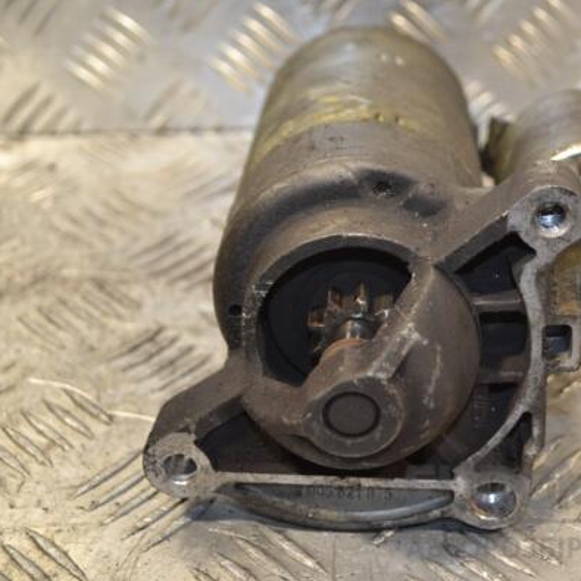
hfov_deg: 27.6
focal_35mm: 62
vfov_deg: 27.7
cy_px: 291
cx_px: 378
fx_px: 1177
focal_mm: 32
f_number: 4.8
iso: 360
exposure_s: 1/60
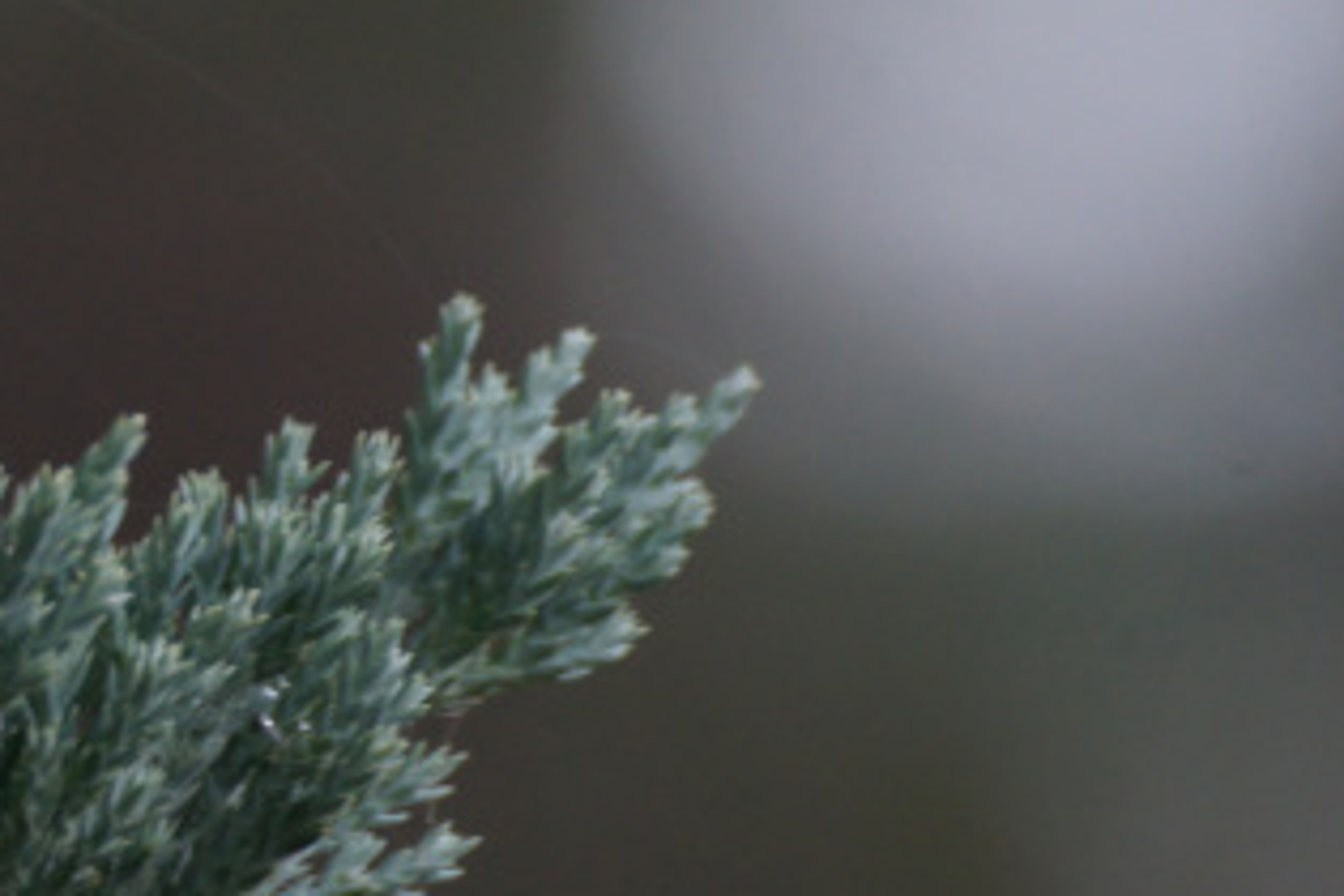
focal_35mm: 1198
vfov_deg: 1.1
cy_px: 875
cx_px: -489
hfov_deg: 1.7
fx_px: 44722
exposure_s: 1/125
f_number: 11
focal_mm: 250
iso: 400
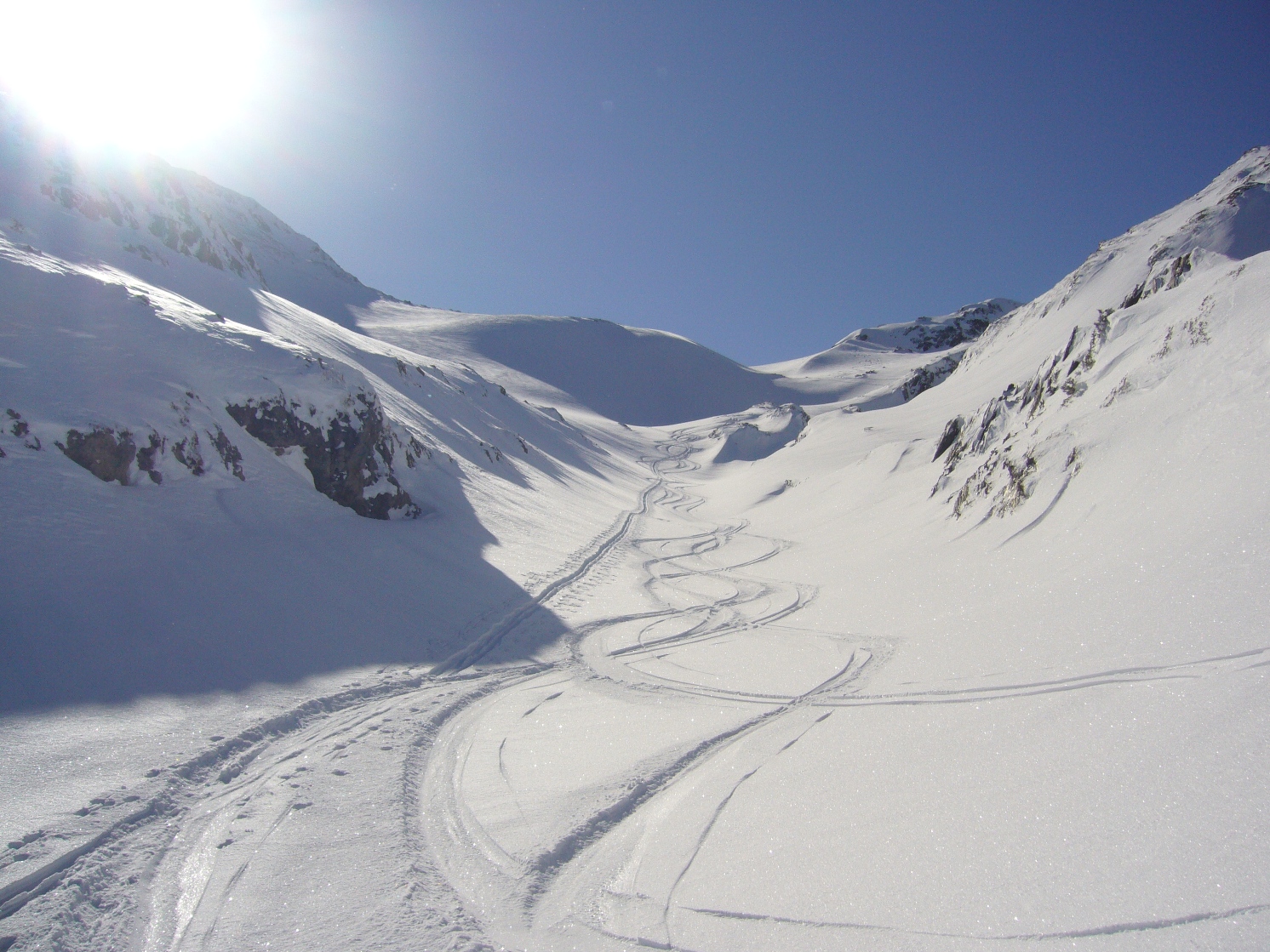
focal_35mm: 35
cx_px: 635
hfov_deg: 52.6
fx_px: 1284
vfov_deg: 40.7
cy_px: 476
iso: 80
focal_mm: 5.8
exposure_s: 1/2000
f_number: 5.6
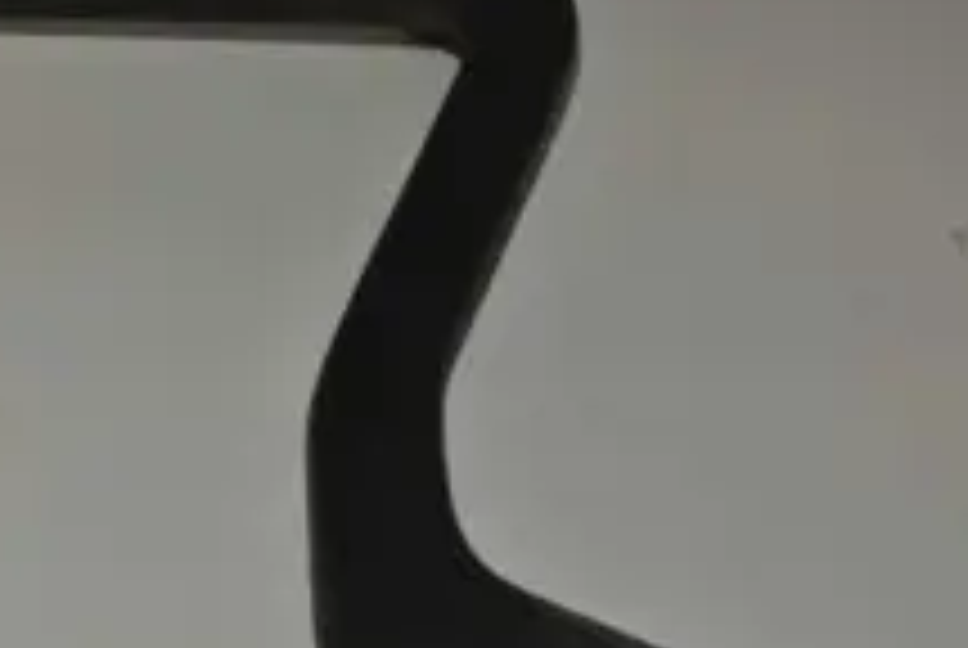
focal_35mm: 90
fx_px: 2423
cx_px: 243
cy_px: 580
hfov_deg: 22.4
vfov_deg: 15.1
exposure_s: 1/60
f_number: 4
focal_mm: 13.6
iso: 200
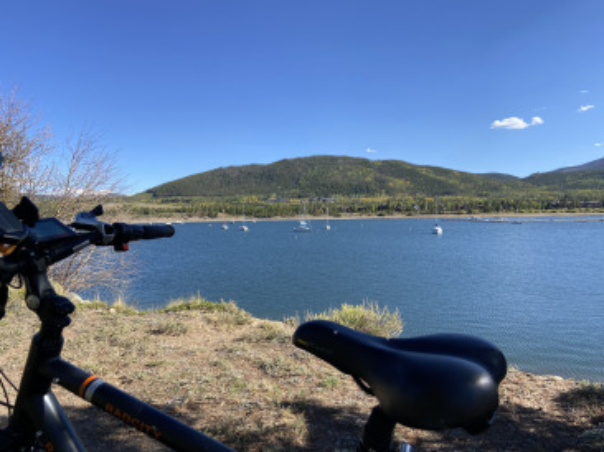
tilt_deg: -0.8
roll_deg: +0.9
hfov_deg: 67.3
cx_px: 302
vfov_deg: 53.0
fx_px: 453
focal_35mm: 26
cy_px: 226
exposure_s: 1/1678
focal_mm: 4.25
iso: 32
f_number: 1.8
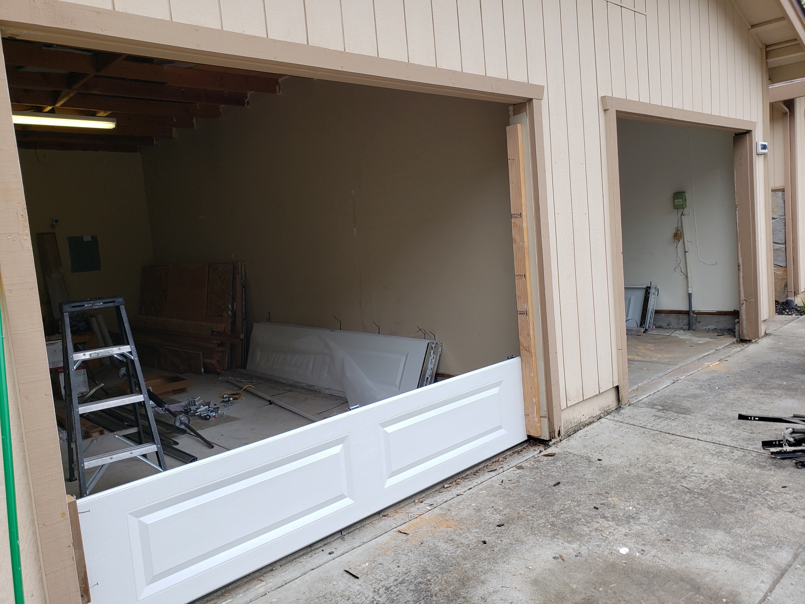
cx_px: 402
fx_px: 605
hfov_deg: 67.3
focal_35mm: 26
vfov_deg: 53.1
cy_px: 302
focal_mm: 4.3
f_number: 2.4
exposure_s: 1/291
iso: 50
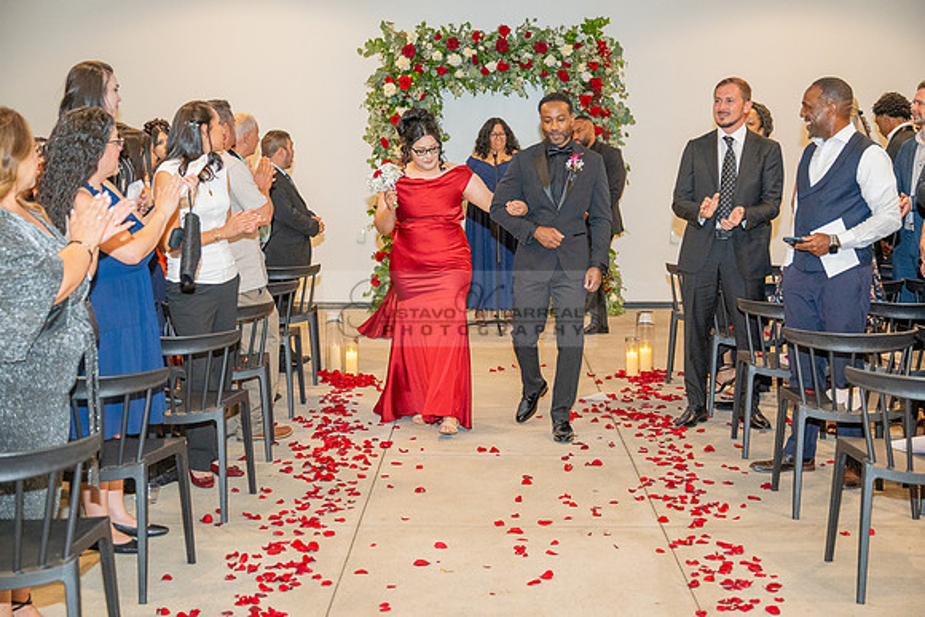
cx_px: 462
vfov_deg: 27.5
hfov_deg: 40.3
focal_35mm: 49
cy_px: 308
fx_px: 1259
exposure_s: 1/200
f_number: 3.5
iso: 1250
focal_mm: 49
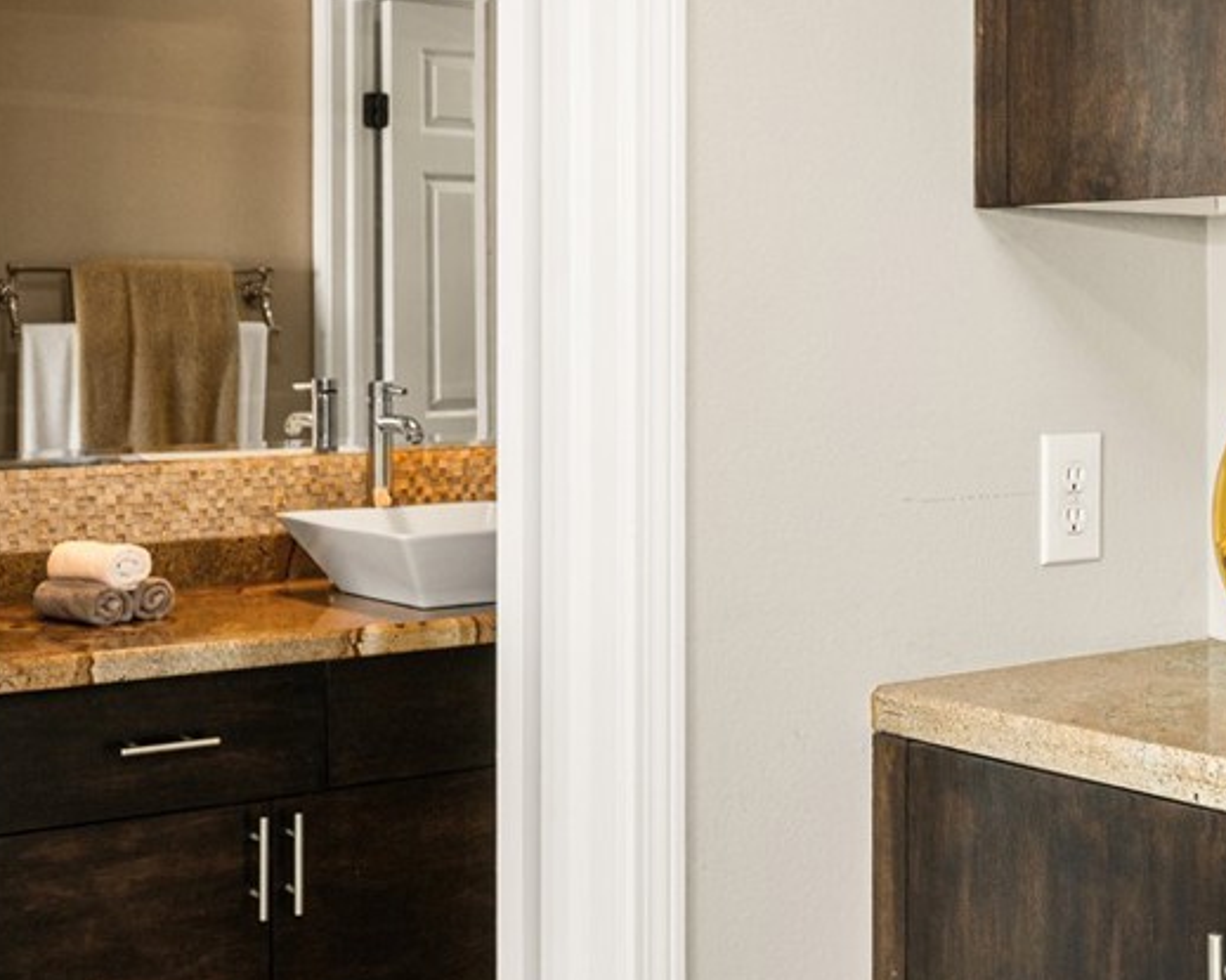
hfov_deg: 36.7
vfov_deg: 29.6
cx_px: 614
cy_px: 380
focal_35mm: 51
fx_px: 1847
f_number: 6.3
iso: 100
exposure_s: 1/3
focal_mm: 27.5
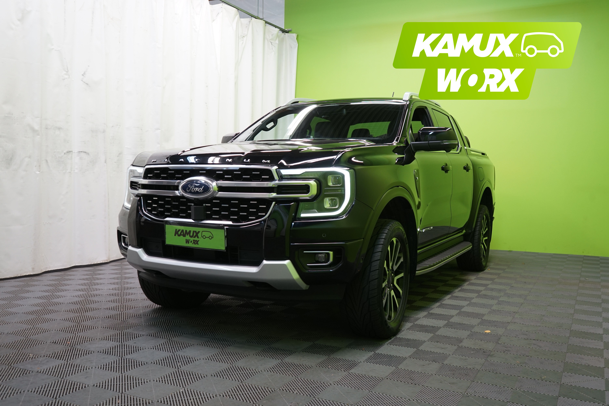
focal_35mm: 33
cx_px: 304
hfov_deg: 57.2
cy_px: 203
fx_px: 558
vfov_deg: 40.0
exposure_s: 1/50
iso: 640
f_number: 5.6
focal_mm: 33
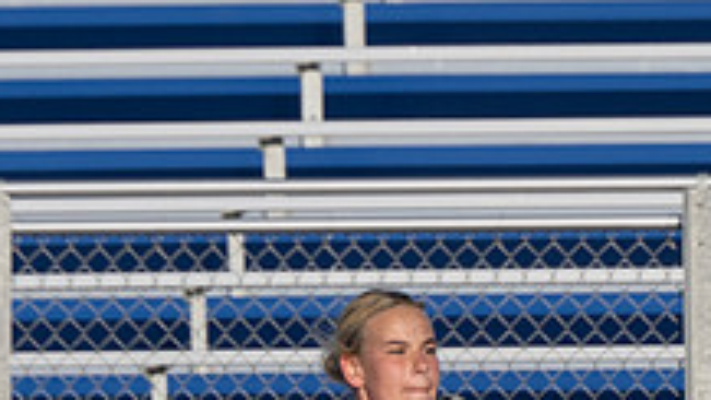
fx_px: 28785
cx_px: 436
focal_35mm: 1527
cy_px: 389
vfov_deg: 0.8
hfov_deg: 1.4
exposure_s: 1/1600
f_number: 4.5
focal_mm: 200
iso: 160
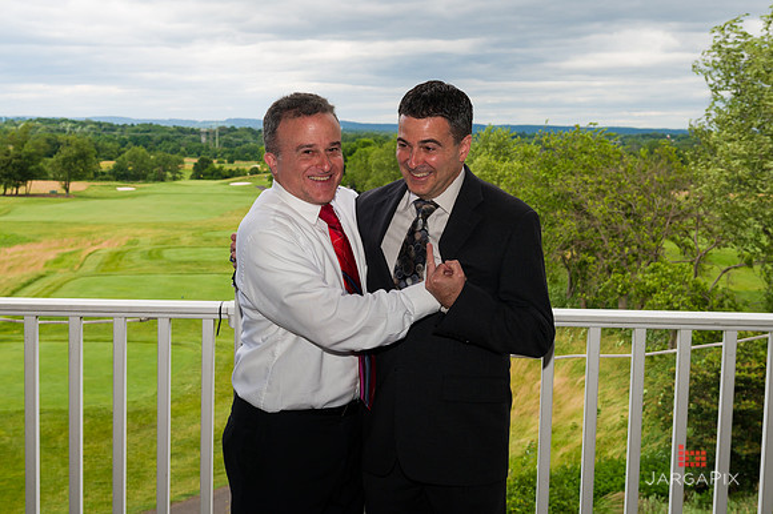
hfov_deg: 38.2
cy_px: 257
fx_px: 1116
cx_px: 386
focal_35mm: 52
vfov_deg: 26.0
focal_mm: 52
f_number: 11
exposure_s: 1/200
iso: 200
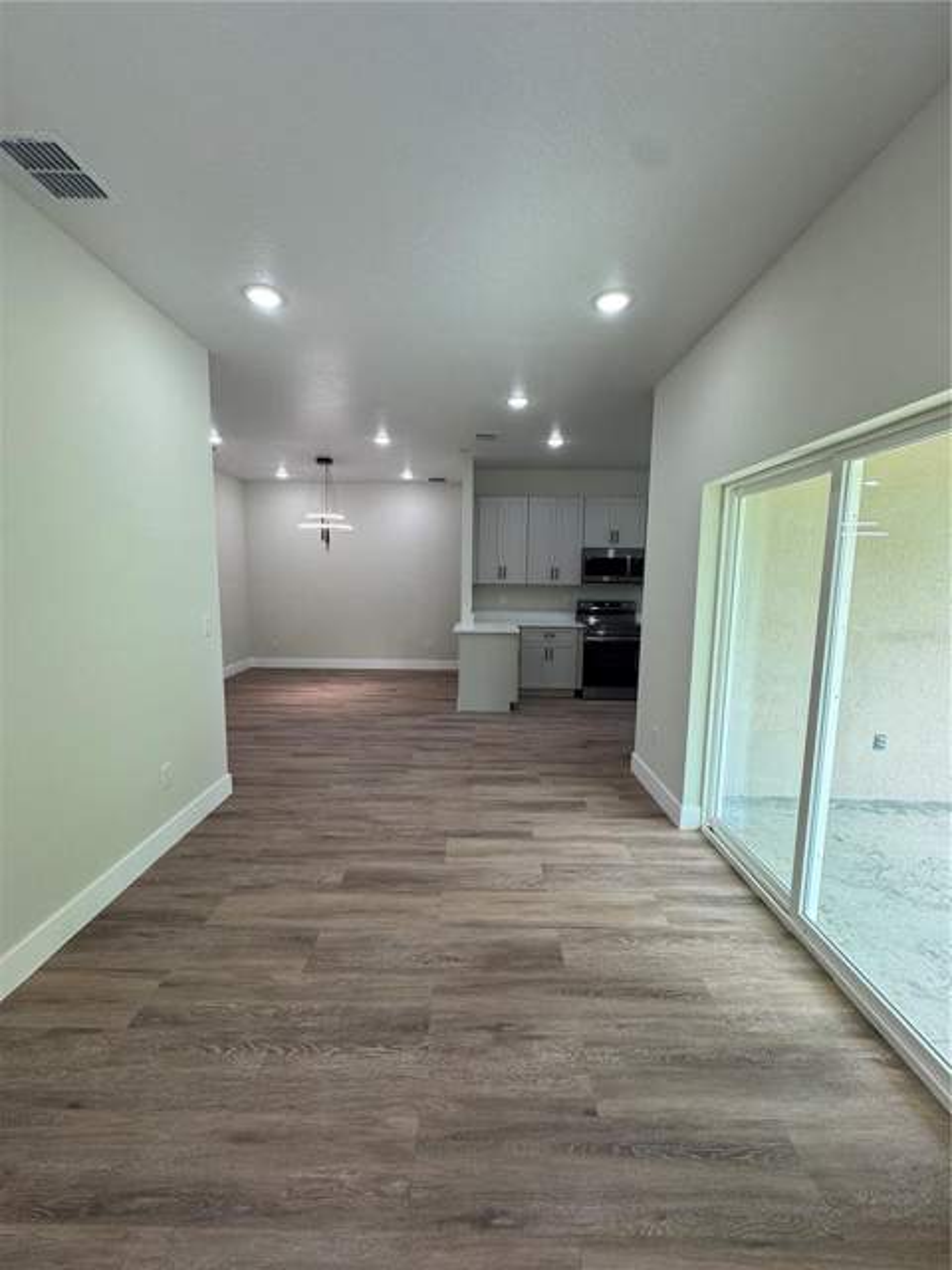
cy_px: 635
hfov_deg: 85.7
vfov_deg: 102.1
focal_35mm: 14
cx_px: 476
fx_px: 513
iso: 160
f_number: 2.2
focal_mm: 2.22
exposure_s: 1/120
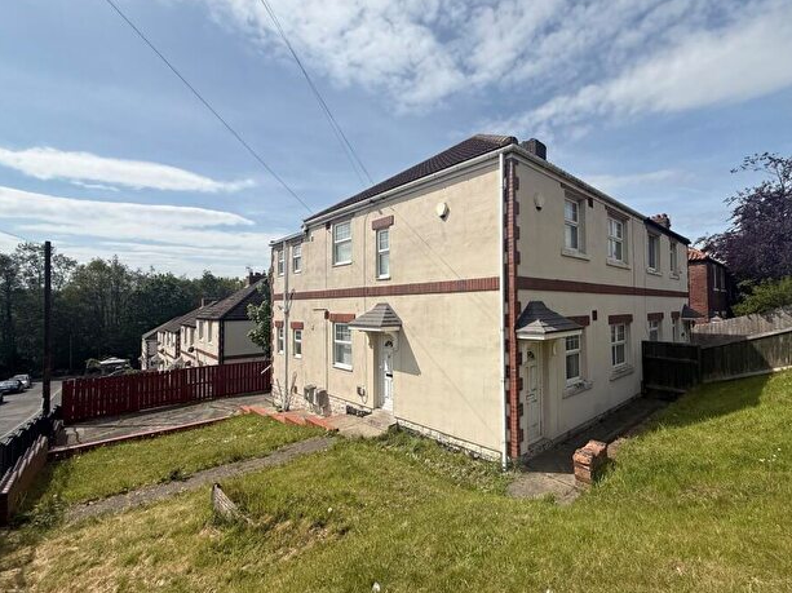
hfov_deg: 94.0
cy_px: 294
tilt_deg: +4.4
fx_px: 366
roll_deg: +0.3
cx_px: 448
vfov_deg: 78.0
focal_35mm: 16
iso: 50
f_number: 2.2
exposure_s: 1/3663
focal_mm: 2.22
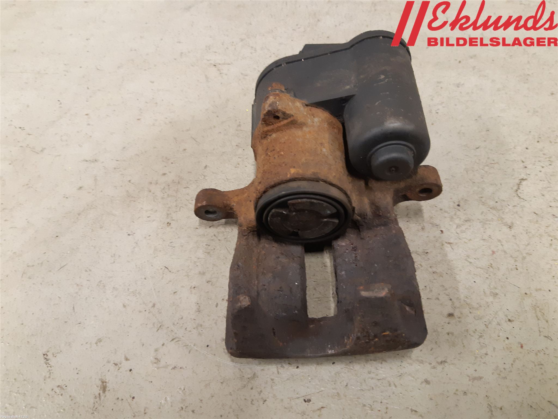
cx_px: 279
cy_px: 210
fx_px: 419
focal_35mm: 26
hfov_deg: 67.3
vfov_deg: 53.1
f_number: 1.7
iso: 200
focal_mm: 3.93
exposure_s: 1/33
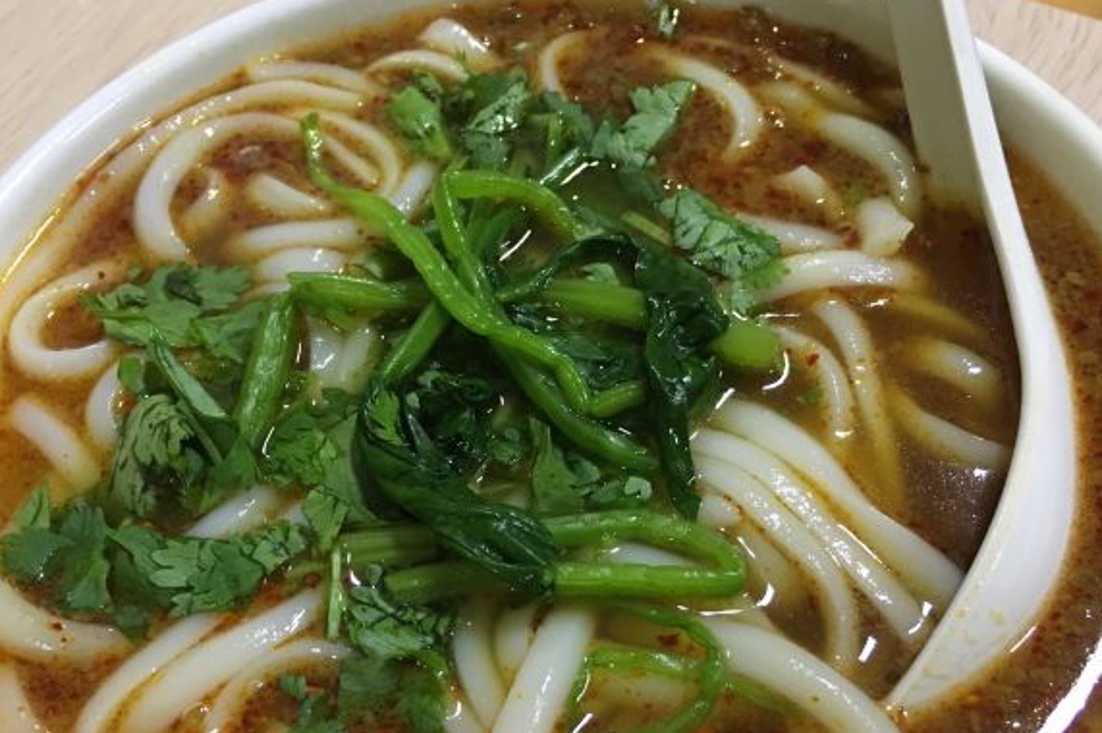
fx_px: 1132
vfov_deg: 35.5
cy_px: 495
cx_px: 535
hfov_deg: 51.9
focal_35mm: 37
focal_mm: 4.15
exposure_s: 1/10
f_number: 2.2
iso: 100
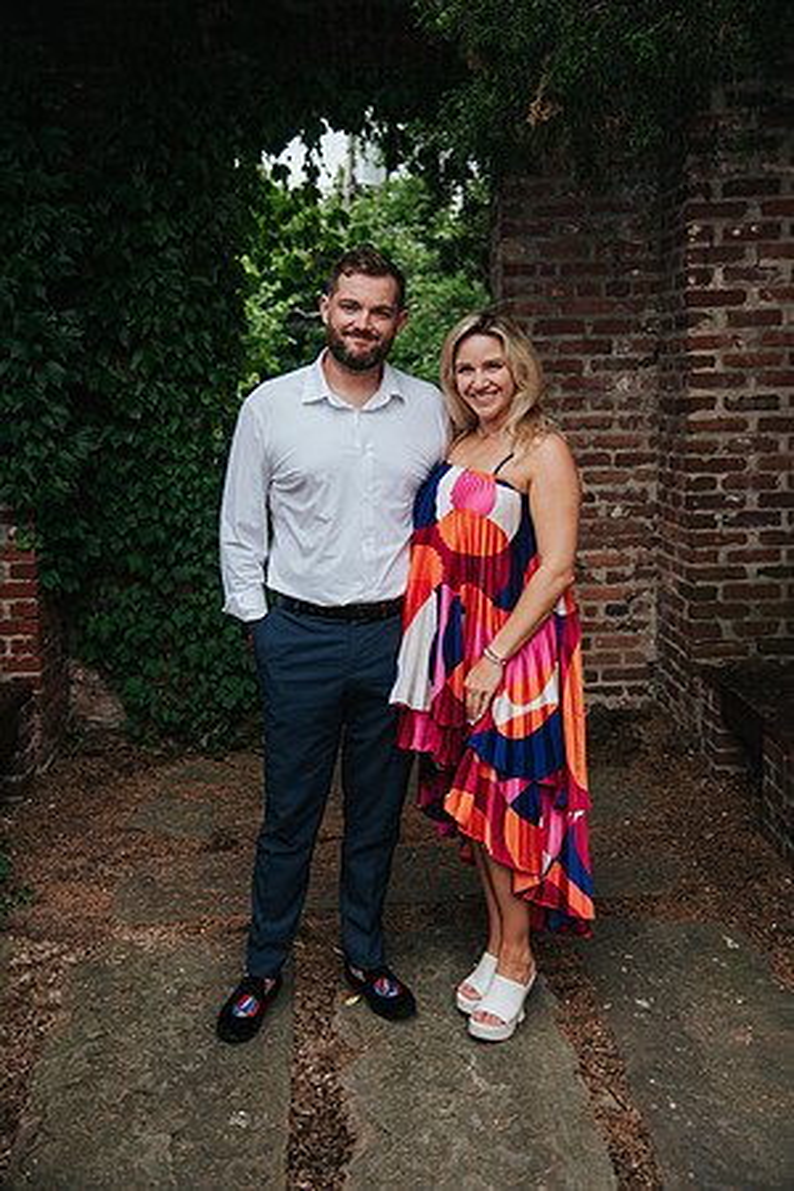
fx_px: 1456
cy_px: 596
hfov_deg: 30.5
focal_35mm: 44
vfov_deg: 44.5
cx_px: 397
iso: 560
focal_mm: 44
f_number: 4
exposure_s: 1/60
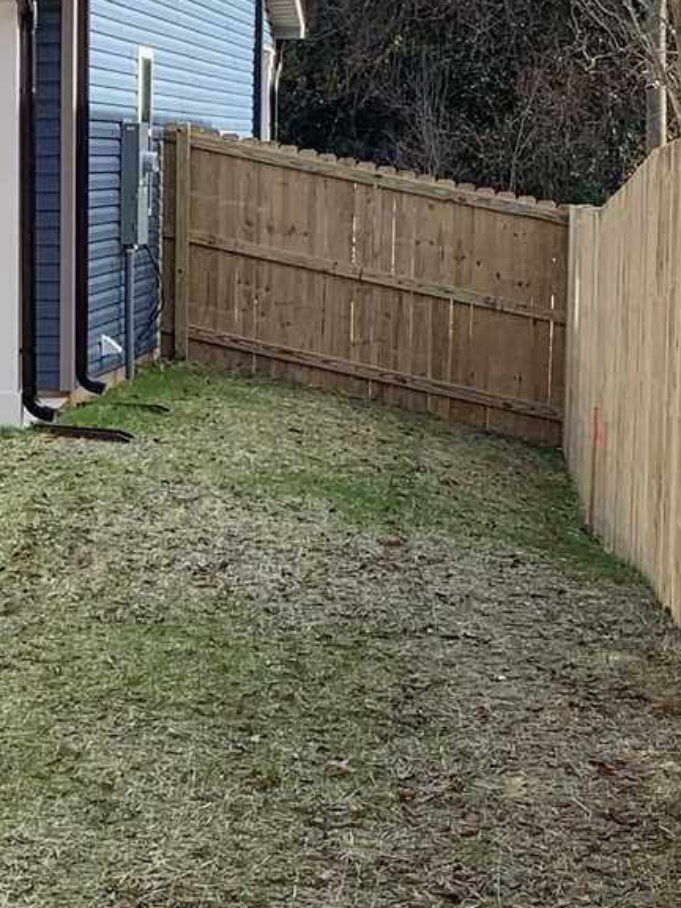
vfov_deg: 18.9
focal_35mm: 104
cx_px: -180
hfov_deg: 13.7
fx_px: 2728
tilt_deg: -5.8
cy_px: 523
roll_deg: +1.5
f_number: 1.8
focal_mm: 4.25
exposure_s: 1/871
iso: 25
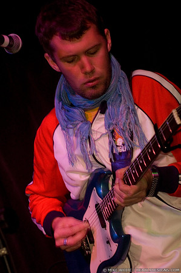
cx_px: 90
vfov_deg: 19.5
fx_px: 794
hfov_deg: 13.0
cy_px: 136
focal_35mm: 105
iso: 800
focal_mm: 70
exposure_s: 1/40
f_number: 3.2
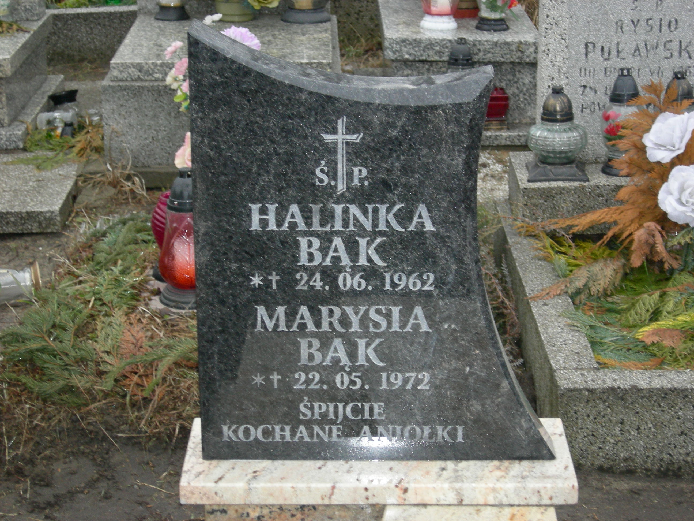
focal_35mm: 85
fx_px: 1704
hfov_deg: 23.0
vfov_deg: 17.4
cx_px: 347
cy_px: 260
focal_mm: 17.7
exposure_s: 1/60.1
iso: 192
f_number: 4.1
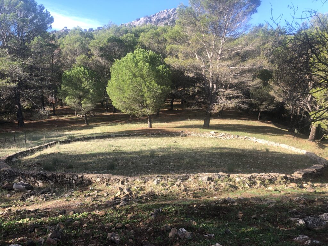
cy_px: 123
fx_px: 265
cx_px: 164
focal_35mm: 28
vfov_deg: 49.7
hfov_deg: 63.4
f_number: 1.8
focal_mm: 3.99
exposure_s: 1/381
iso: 20
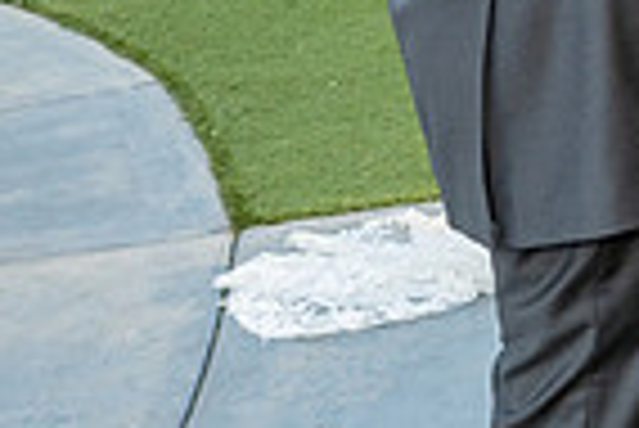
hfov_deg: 16.8
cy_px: -61
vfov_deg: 13.7
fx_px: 1741
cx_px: 1184
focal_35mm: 98
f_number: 7.1
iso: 500
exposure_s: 1/200
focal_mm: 24
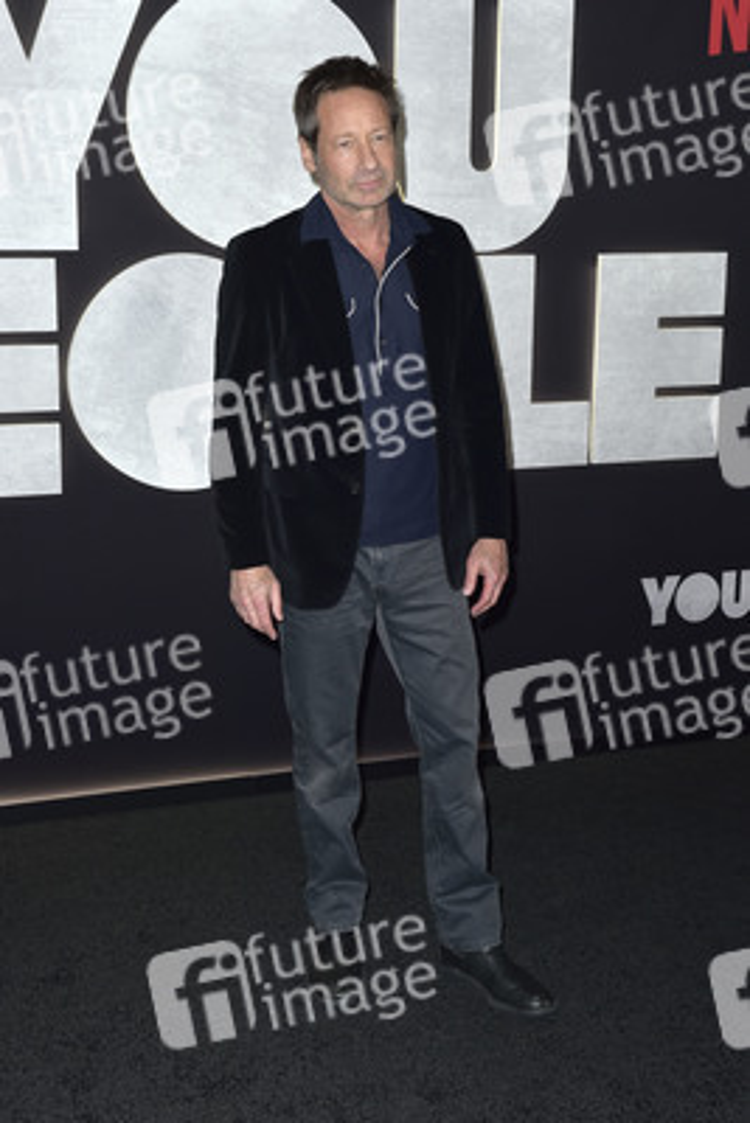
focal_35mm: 50
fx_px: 1561
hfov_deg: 27.0
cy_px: 562
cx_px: 375
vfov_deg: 39.6
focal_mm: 50
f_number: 6.3
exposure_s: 1/250
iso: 500
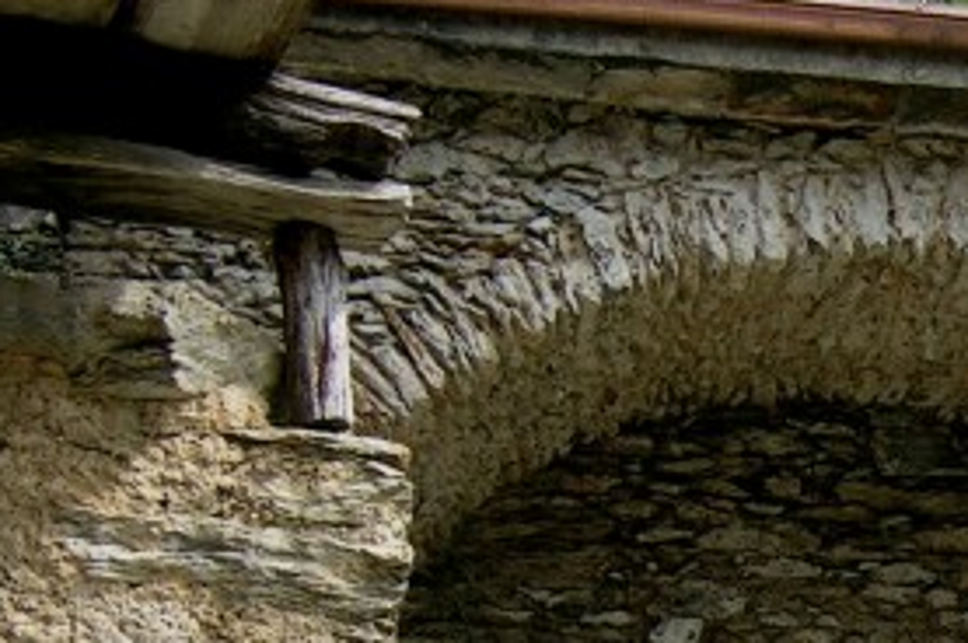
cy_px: 804
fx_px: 2686
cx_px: 1153
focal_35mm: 100
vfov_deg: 13.2
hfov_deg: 19.3
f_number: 2.8
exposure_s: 1/242
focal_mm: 5.4
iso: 50
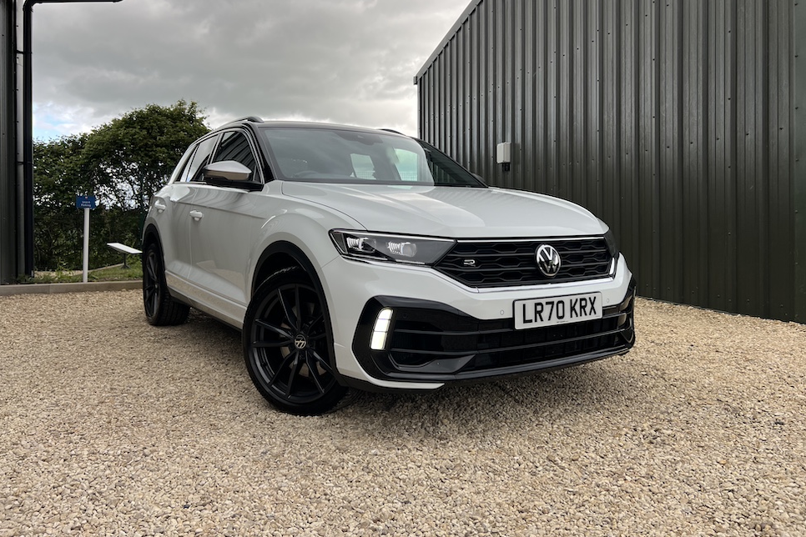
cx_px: 401
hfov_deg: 65.5
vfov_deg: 46.2
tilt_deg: -0.8
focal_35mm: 28
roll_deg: +0.4
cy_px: 226
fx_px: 627
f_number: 1.5
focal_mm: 5.7
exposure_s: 1/611
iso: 50
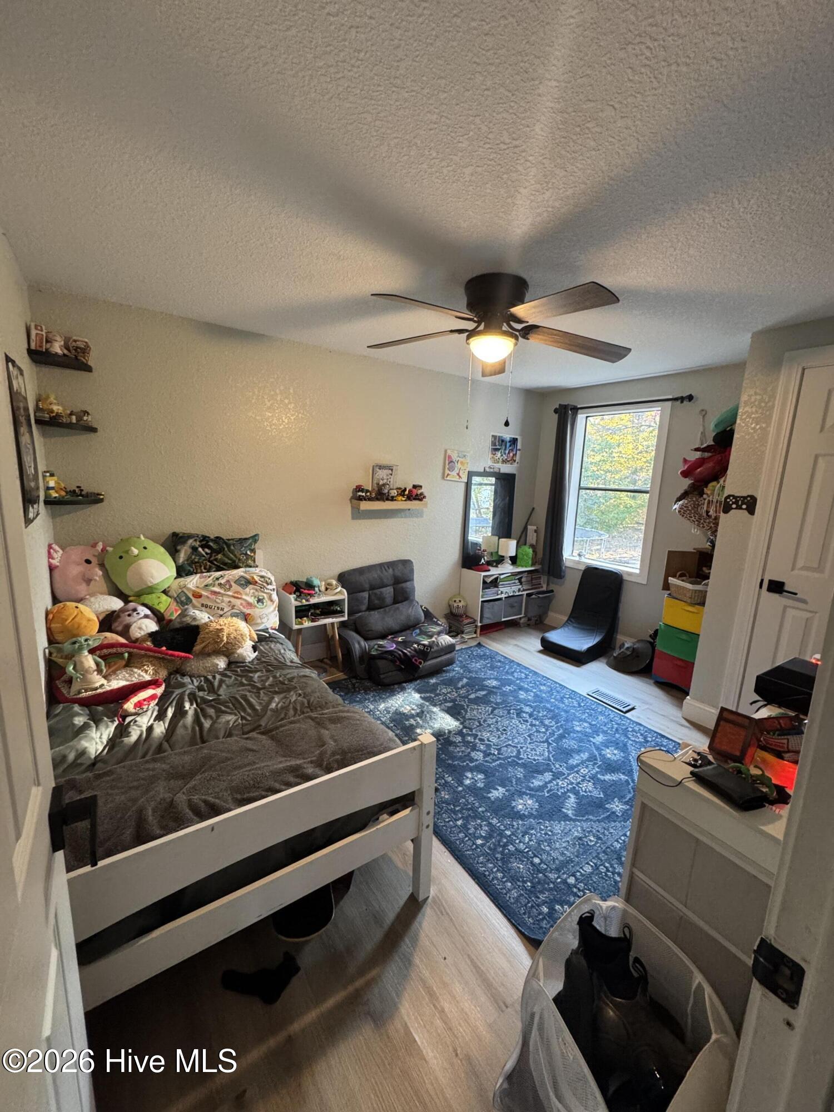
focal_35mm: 14
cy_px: 556
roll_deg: -2.8
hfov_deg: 85.7
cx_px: 417
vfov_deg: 102.1
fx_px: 450
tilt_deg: -11.4
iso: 500
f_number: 2.2
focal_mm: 2.22
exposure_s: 1/60
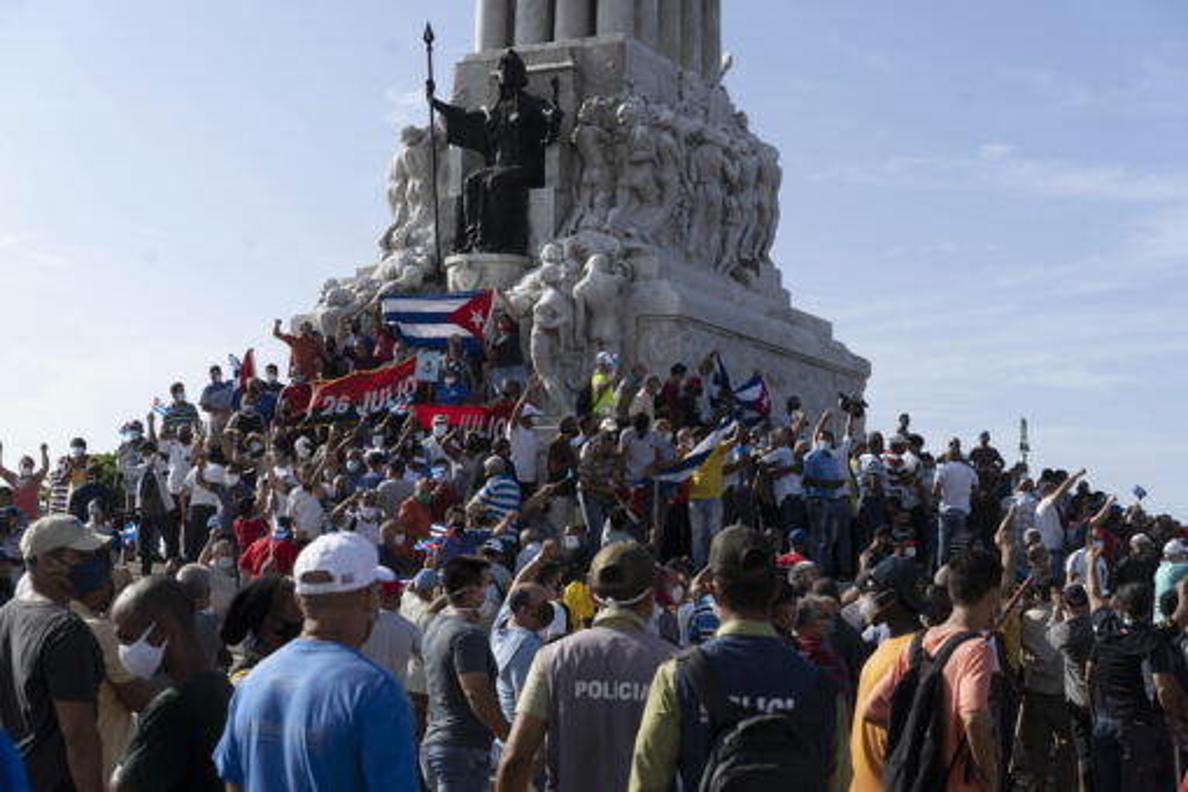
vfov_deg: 24.6
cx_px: 594
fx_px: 1815
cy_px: 396
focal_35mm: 55
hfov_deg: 36.2
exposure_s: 1/640
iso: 100
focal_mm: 55
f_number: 6.3
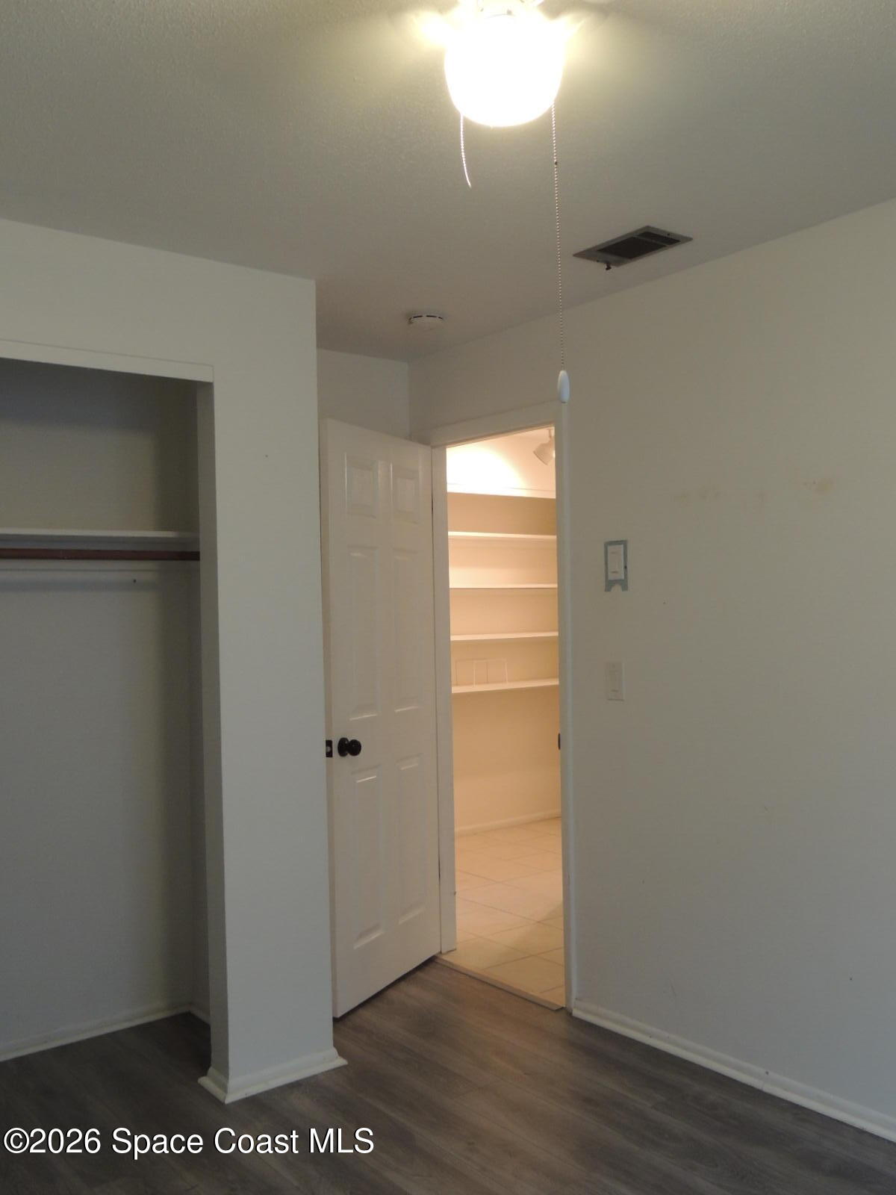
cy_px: 598
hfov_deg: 46.8
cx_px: 448
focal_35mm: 30
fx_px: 1035
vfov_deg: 60.0
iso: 320
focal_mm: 5.3
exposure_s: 1/30
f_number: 3.1
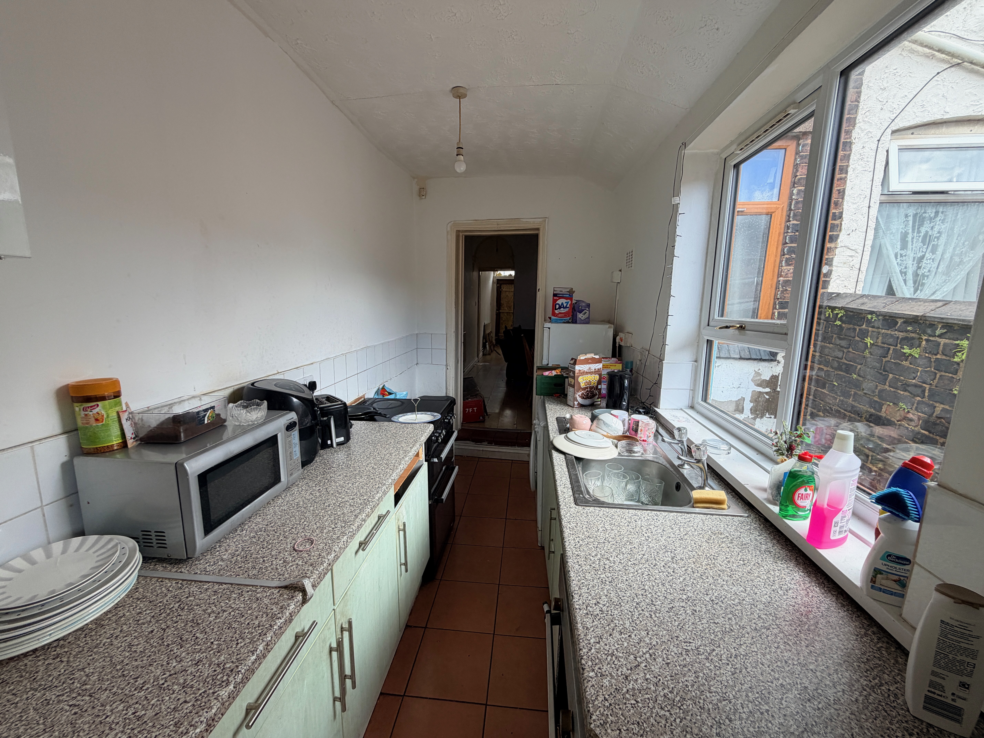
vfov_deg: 85.7
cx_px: 492
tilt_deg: -8.9
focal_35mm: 14
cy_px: 369
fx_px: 398
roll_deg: -0.5
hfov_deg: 102.1
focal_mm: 2.22
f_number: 2.2
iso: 64
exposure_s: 1/121
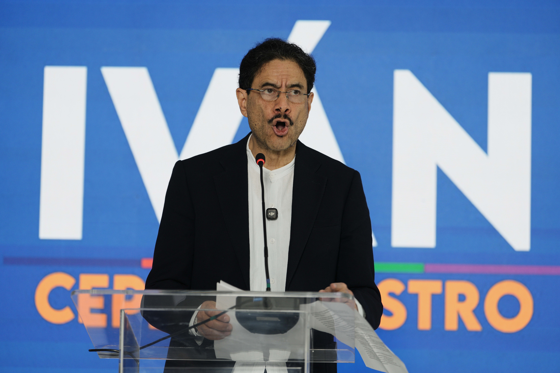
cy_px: 186
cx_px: 280
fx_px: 1758
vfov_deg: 12.1
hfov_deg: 18.1
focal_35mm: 113
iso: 500
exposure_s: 1/125
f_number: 2.8
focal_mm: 113
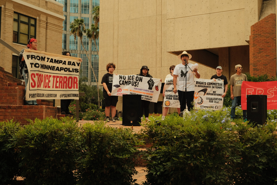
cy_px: 92
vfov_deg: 31.2
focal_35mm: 43
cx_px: 138
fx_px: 331
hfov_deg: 45.4
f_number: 9
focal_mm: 28.9
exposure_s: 1/160
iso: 800
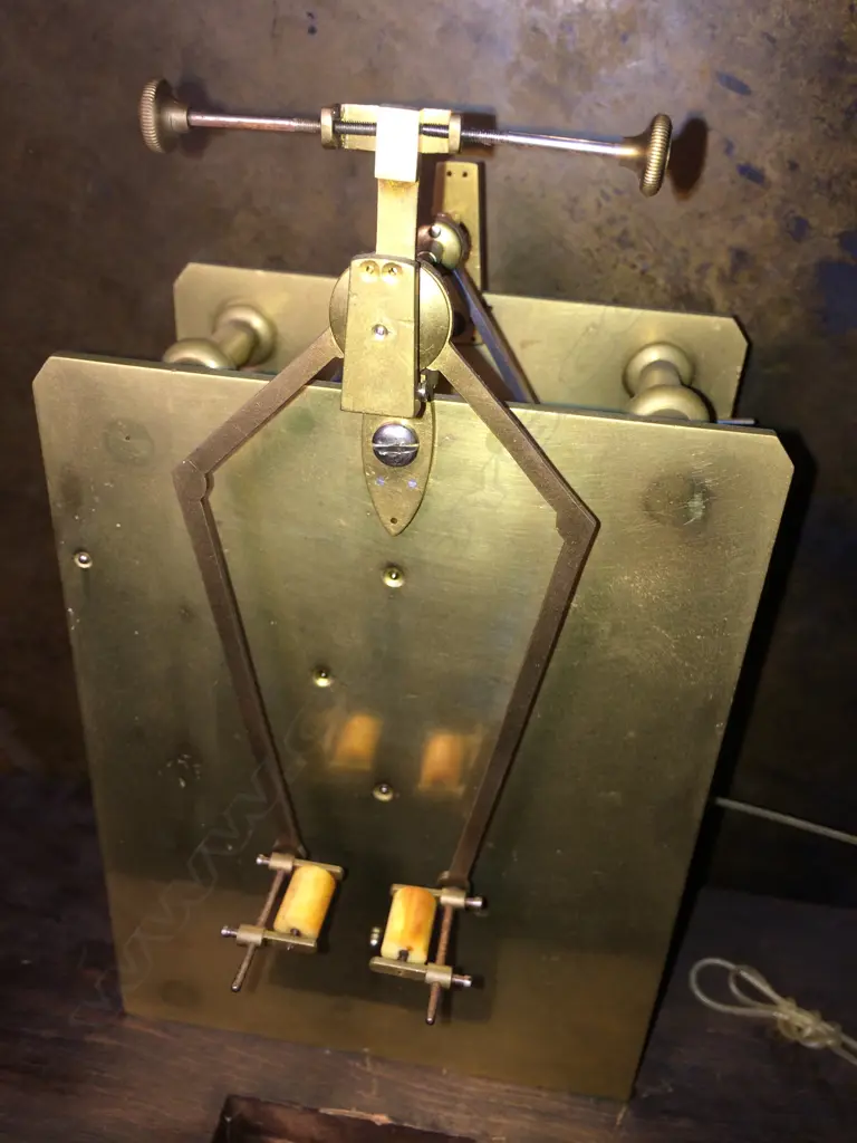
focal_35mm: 30
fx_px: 990
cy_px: 572
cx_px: 428
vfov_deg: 60.0
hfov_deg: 46.8
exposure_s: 1/69
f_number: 2.2
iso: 32
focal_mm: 4.12
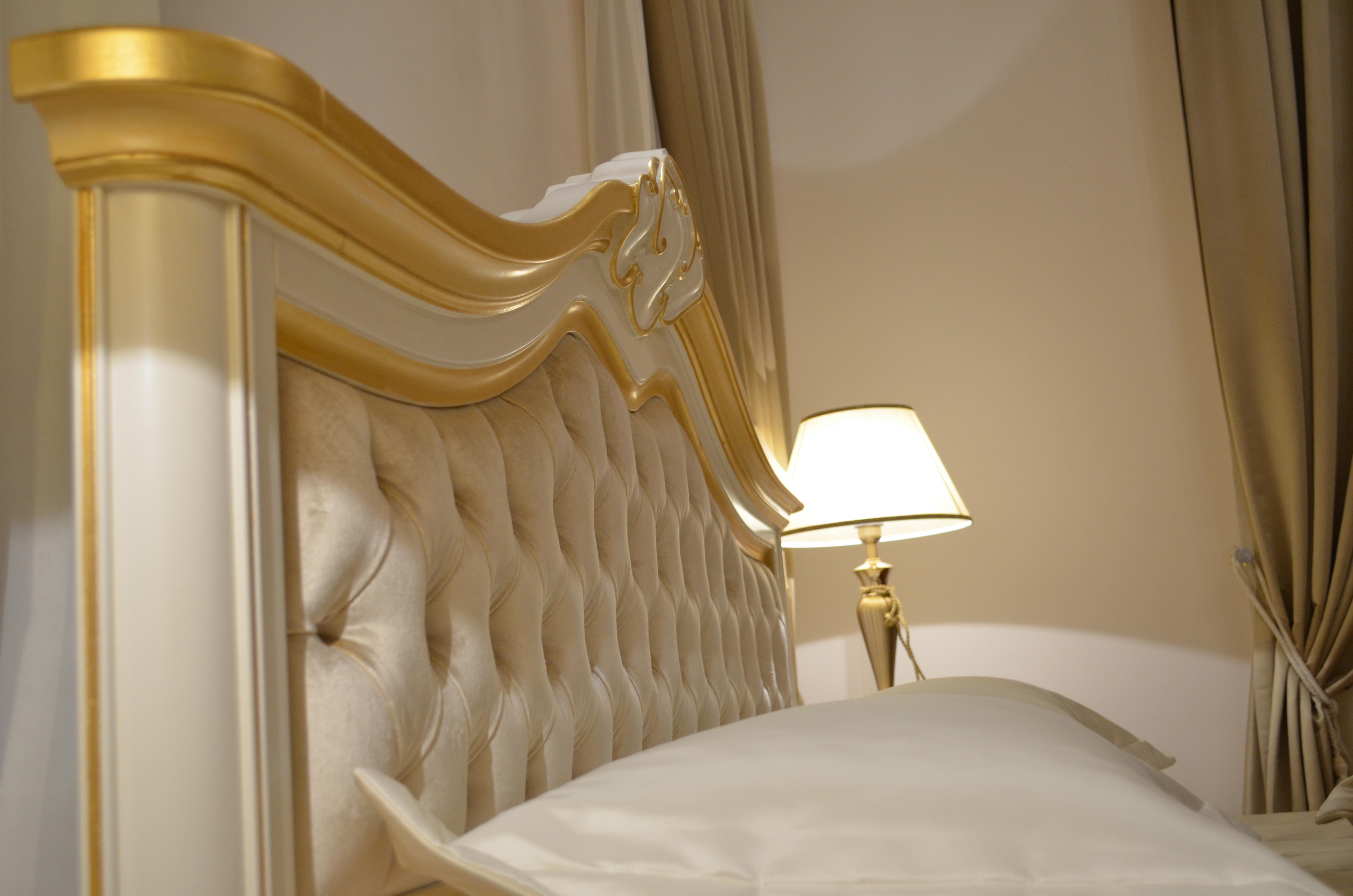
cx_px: 676
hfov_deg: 49.6
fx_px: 1463
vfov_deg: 34.1
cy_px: 448
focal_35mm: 39
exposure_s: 1/40
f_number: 4.5
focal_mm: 26
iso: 640
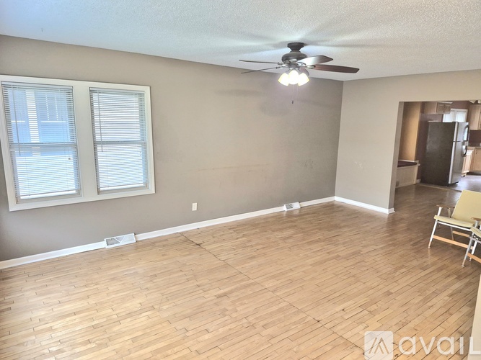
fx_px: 320
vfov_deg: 58.9
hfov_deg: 73.9
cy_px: 180
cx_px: 240
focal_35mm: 23
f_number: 1.8
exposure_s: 1/120
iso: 200
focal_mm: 5.4
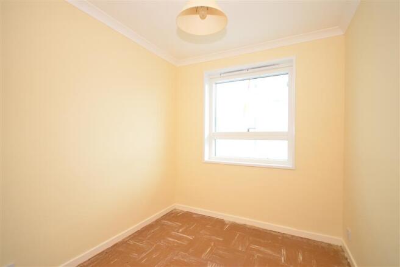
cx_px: 200
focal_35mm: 16
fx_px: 183
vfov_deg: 72.0
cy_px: 134
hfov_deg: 95.0
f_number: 5
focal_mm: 11
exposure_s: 1/30
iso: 200
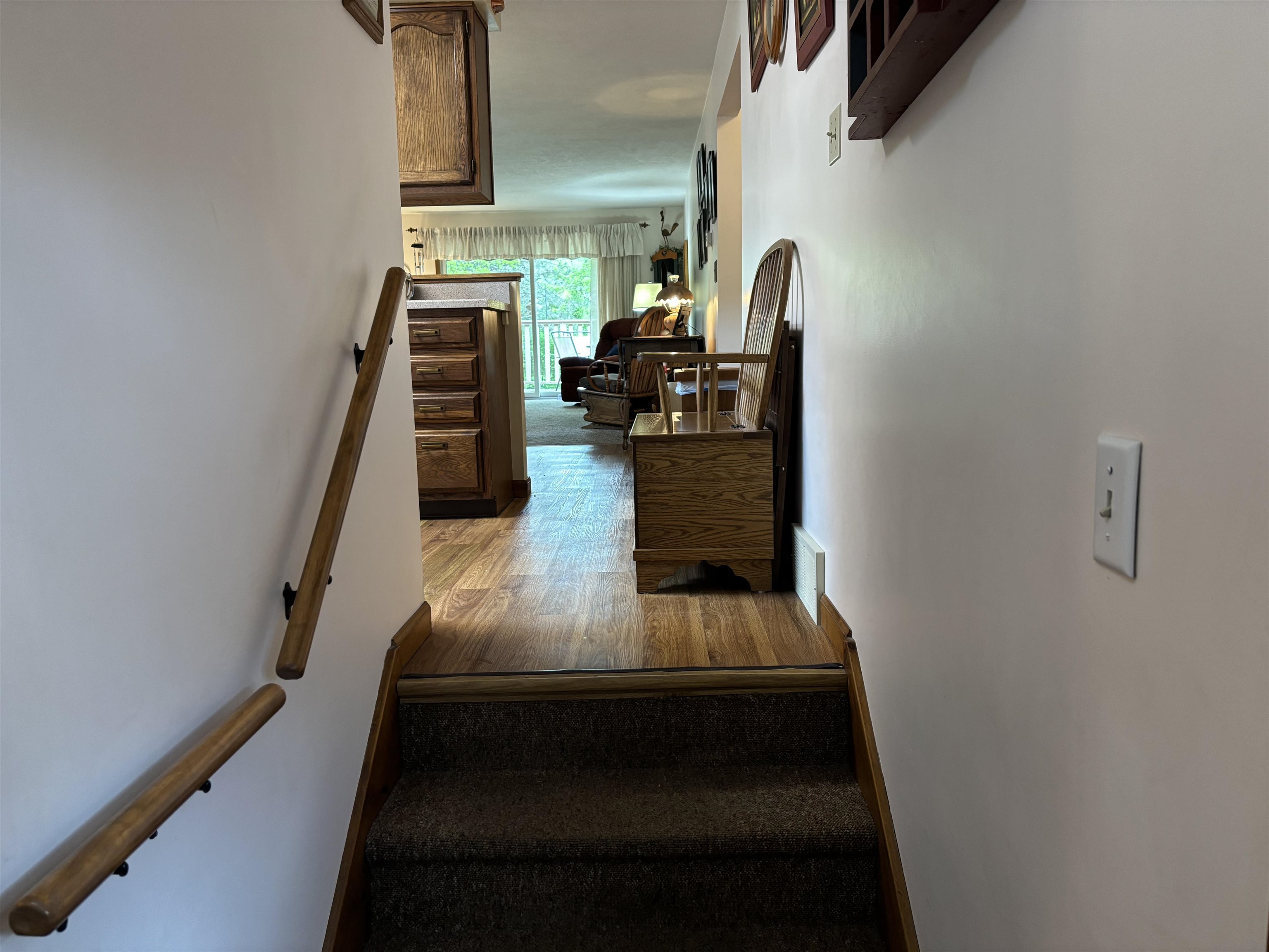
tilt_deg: -7.8
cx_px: 634
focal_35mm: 26
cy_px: 476
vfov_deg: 53.1
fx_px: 953
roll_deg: +1.3
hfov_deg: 67.3
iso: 250
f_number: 1.6
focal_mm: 5.96
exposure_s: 1/60
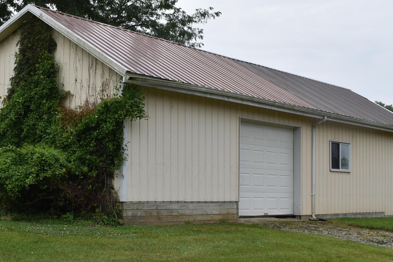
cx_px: 184
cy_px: 174
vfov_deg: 23.7
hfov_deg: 35.0
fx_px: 622
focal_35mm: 57
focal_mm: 24
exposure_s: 1/200
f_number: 6.3
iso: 100
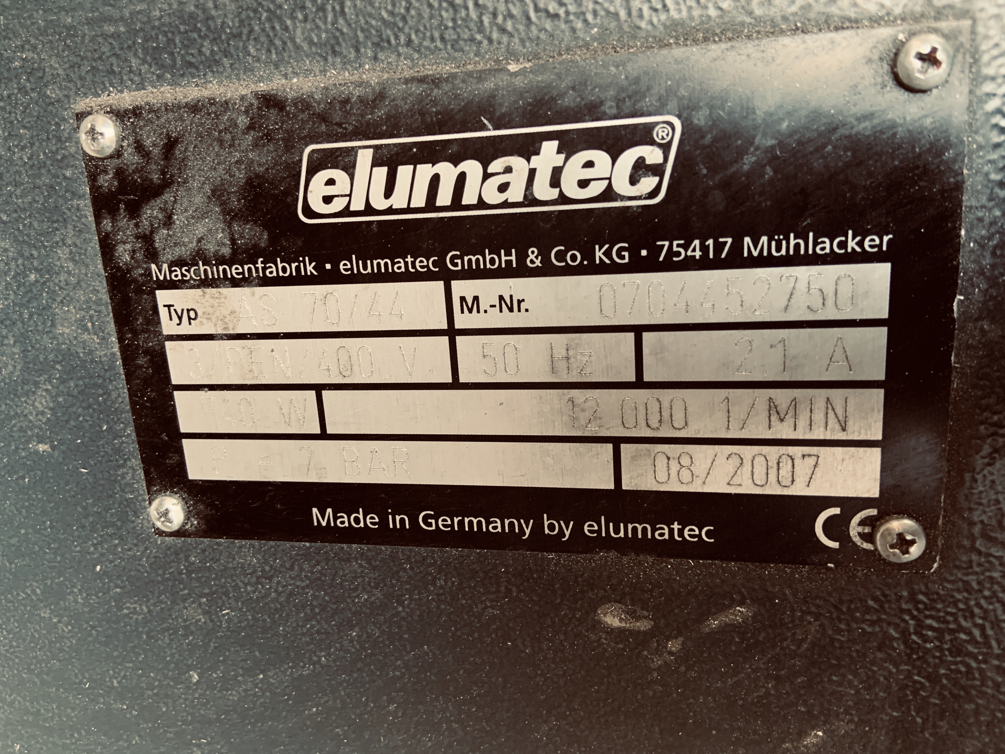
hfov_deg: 67.3
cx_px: 502
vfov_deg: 53.1
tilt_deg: -13.8
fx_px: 755
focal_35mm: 26
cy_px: 377
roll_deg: +4.6
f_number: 1.8
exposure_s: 1/114
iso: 100
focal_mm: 4.25
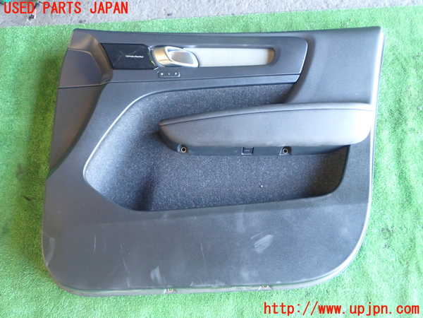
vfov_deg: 39.7
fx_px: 440
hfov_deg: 51.4
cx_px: 212
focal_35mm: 36
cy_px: 159
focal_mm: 6.37
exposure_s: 1/40
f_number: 2.5
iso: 640
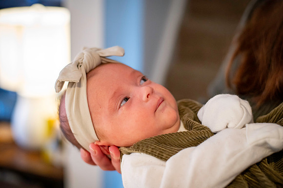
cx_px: 142
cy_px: 94
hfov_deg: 39.6
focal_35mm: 50
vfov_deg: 27.0
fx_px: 393
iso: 3200
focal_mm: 50
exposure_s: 1/250
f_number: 2.5
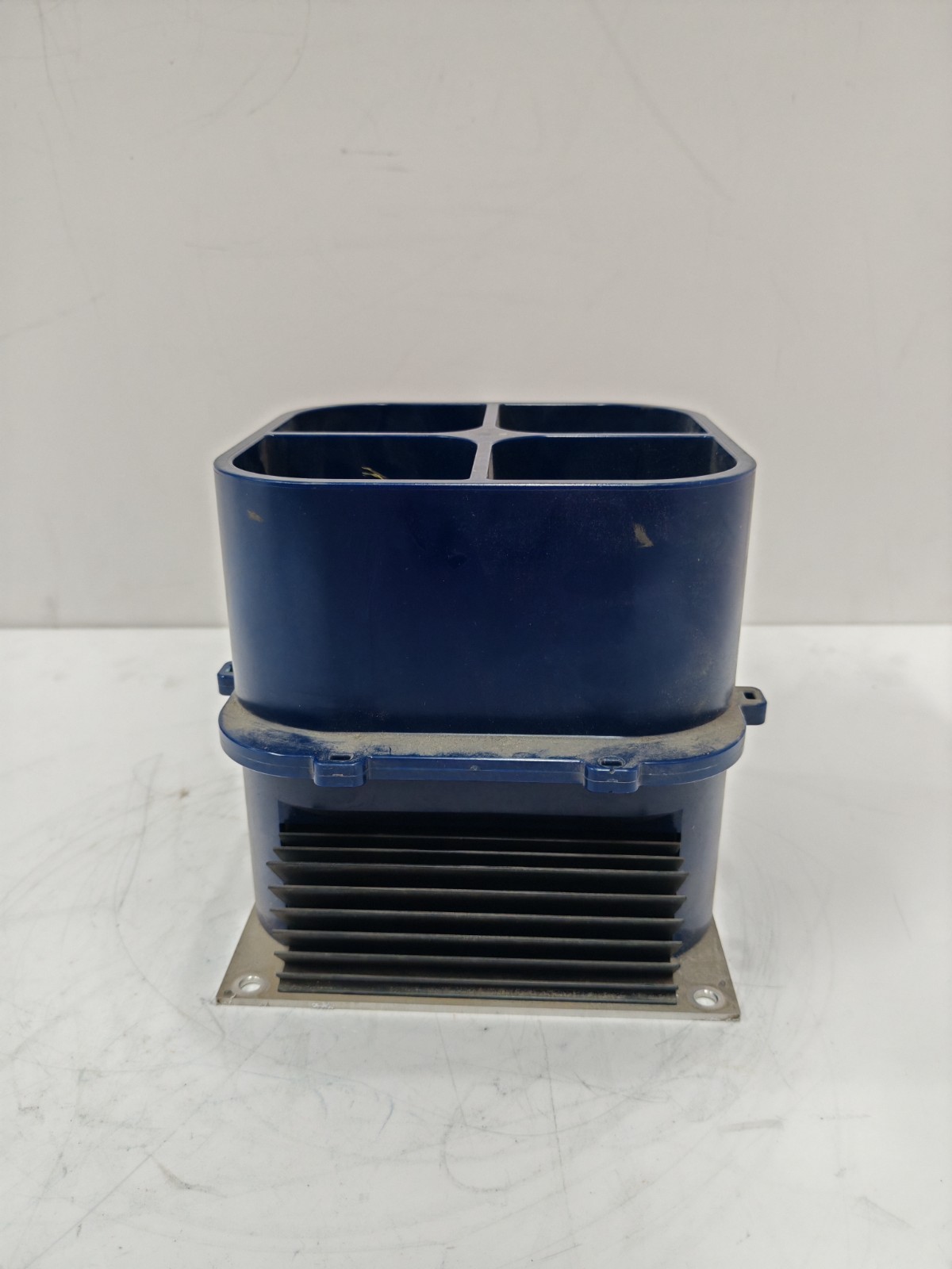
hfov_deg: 51.4
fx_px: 990
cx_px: 476
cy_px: 634
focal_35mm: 27
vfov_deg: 65.3
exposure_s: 1/100
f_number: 1.95
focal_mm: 5.52
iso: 200
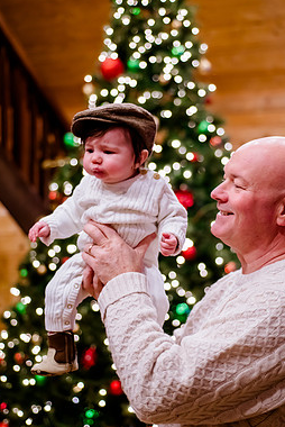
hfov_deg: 19.2
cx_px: 160
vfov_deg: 28.4
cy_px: 211
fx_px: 842
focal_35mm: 71
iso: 1600
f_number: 2.8
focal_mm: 60
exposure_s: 1/125
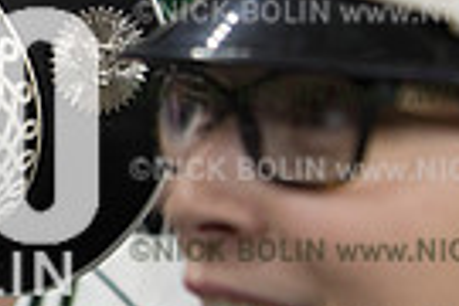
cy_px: 172
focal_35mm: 133
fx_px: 1696
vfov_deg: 10.3
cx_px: -143
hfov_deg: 14.7
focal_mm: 31
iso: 1250
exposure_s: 1/1000
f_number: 2.8
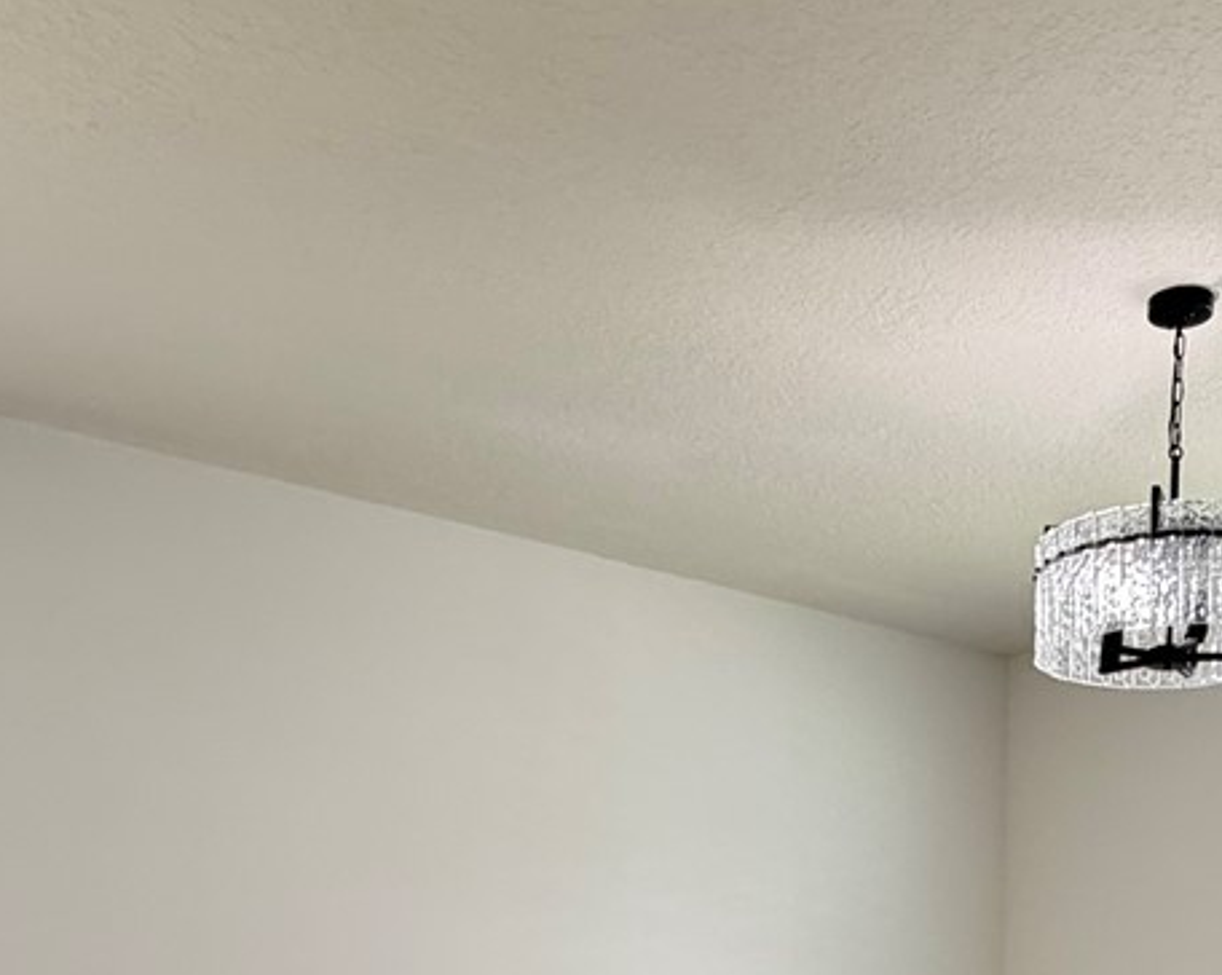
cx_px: 884
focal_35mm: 48
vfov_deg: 24.4
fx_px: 1735
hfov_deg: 38.0
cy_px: 1468
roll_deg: +0.4
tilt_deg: -12.3
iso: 320
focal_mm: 2.22
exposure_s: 1/60
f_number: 2.2
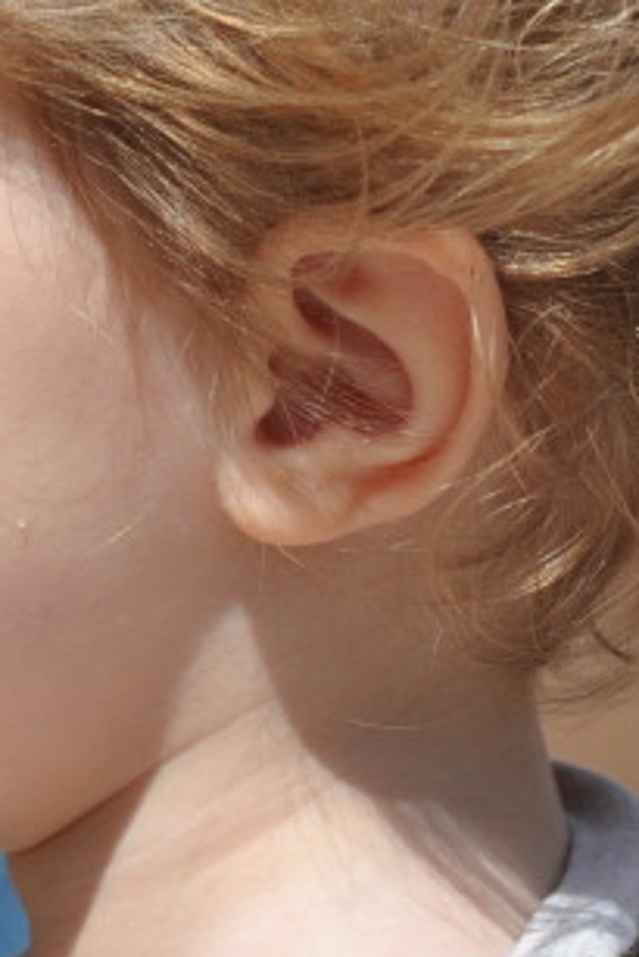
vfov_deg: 6.9
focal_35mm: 299
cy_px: 380
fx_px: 7951
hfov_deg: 4.6
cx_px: 196
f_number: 5.6
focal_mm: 68
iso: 400
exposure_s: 1/1600
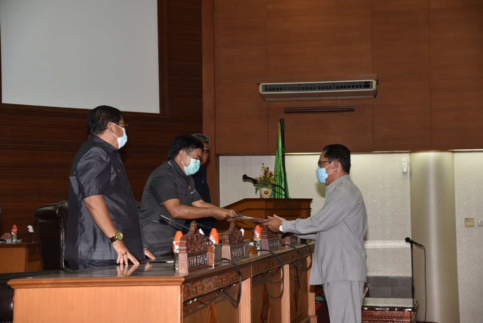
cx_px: 242
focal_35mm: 86
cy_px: 162
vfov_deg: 15.9
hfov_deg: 23.6
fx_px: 1154
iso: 640
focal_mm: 86
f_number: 6.3
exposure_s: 1/60
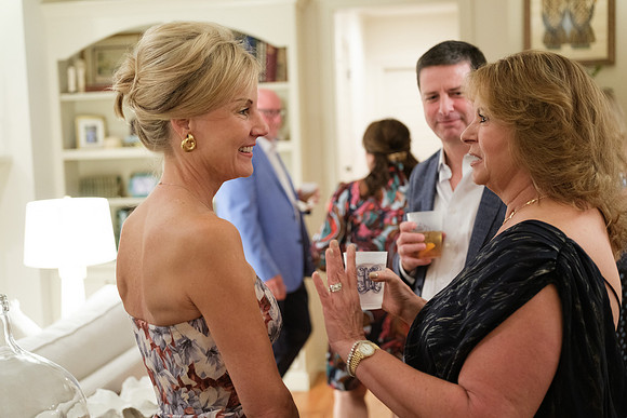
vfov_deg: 31.9
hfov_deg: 46.4
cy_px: 209
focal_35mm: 42
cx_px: 314
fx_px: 732
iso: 2000
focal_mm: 28.1
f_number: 1.8
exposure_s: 1/160
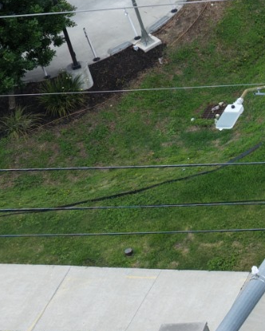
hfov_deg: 7.5
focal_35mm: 162
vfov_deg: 11.6
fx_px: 1588
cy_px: -75
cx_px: 964
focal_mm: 14.45
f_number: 2.8
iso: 125
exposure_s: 1/240
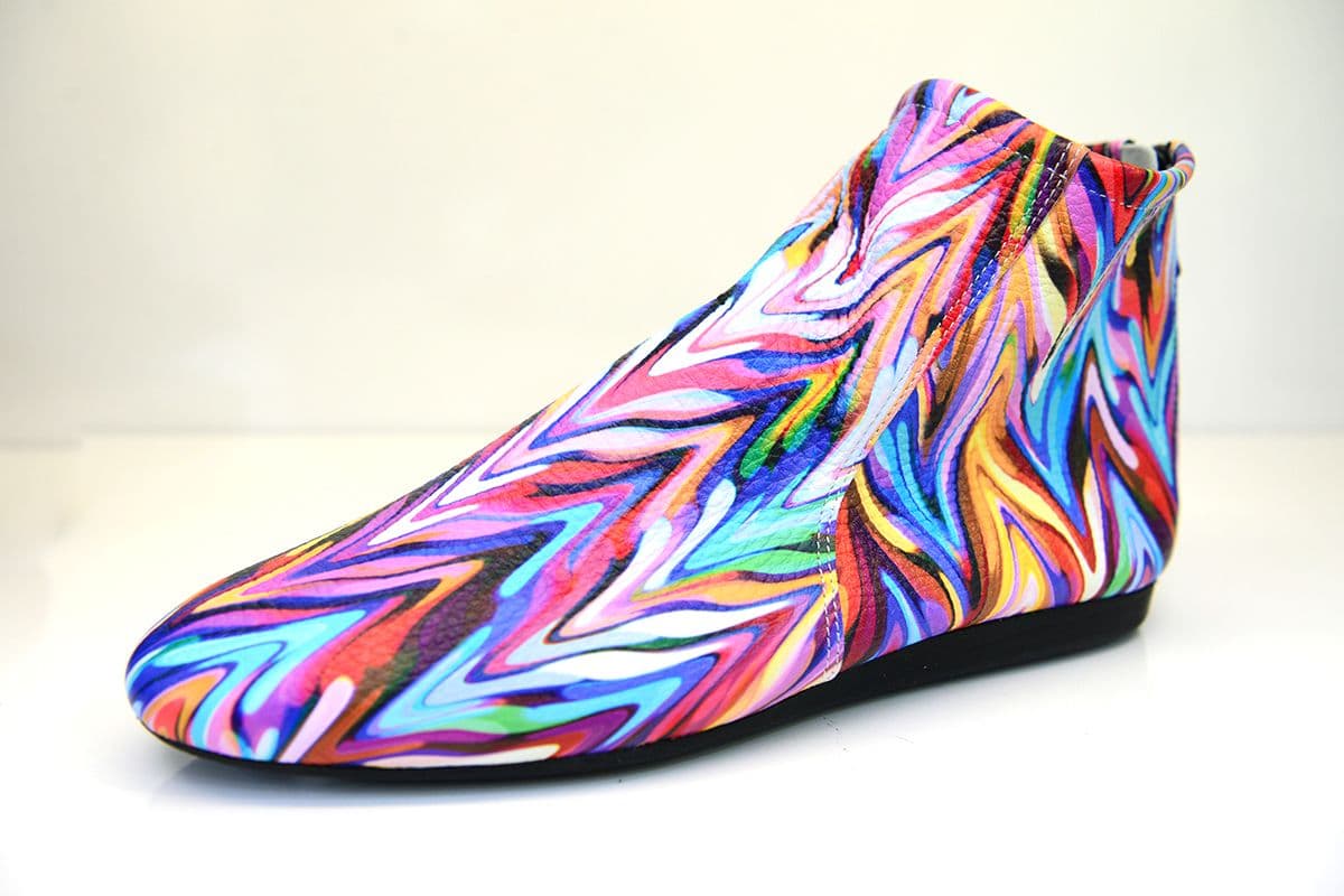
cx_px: 672
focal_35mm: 42
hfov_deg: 46.4
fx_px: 1568
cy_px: 448
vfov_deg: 31.9
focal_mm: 42
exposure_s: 1/320
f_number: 5.6
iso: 640
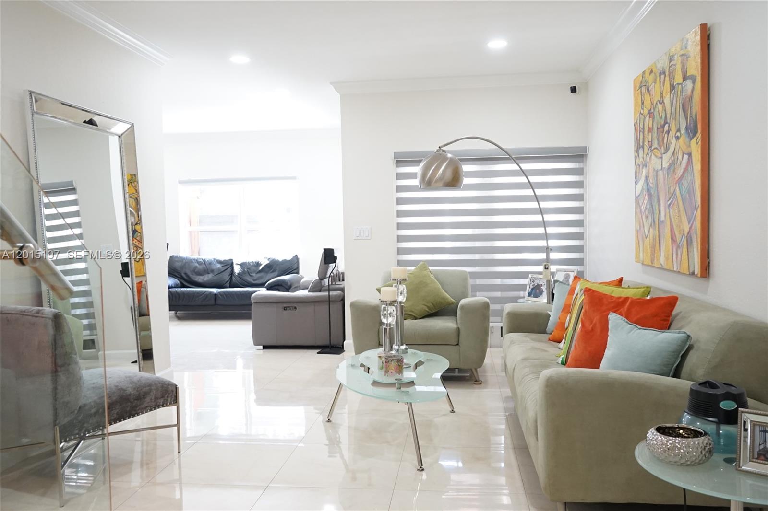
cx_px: 384
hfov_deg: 61.9
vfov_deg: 43.6
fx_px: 640
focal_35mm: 30
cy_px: 256
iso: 1250
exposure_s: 1/60
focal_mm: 20
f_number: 4
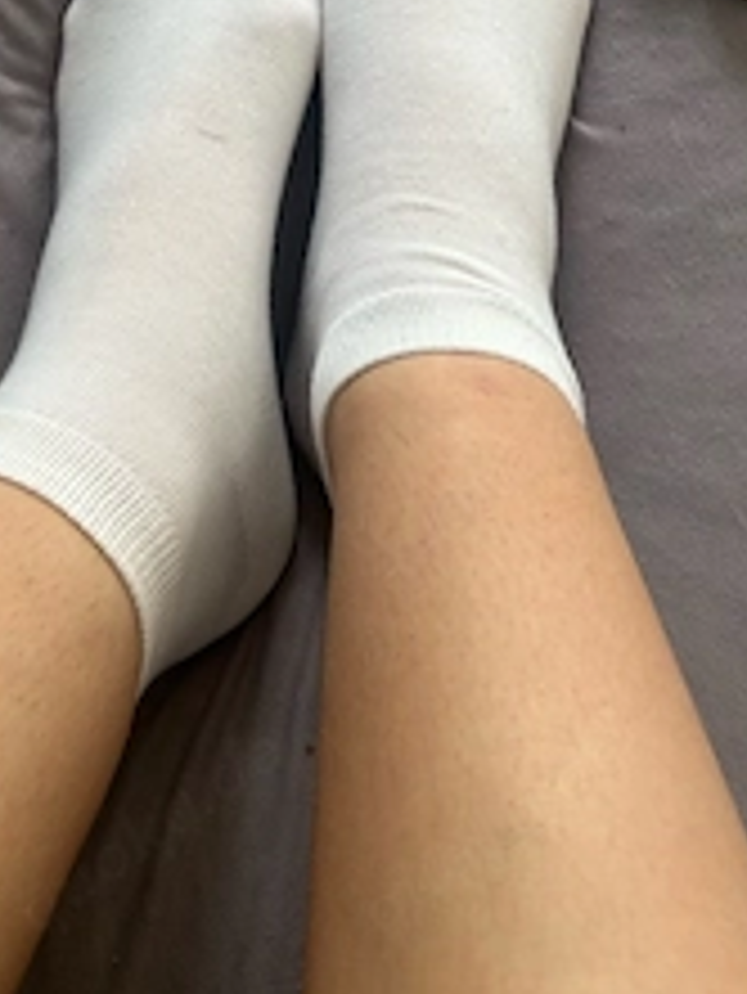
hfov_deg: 30.7
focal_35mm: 47
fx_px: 1351
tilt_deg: -72.2
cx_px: 248
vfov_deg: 38.7
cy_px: 180
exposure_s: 1/121
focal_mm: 5.7
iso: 50
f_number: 1.5
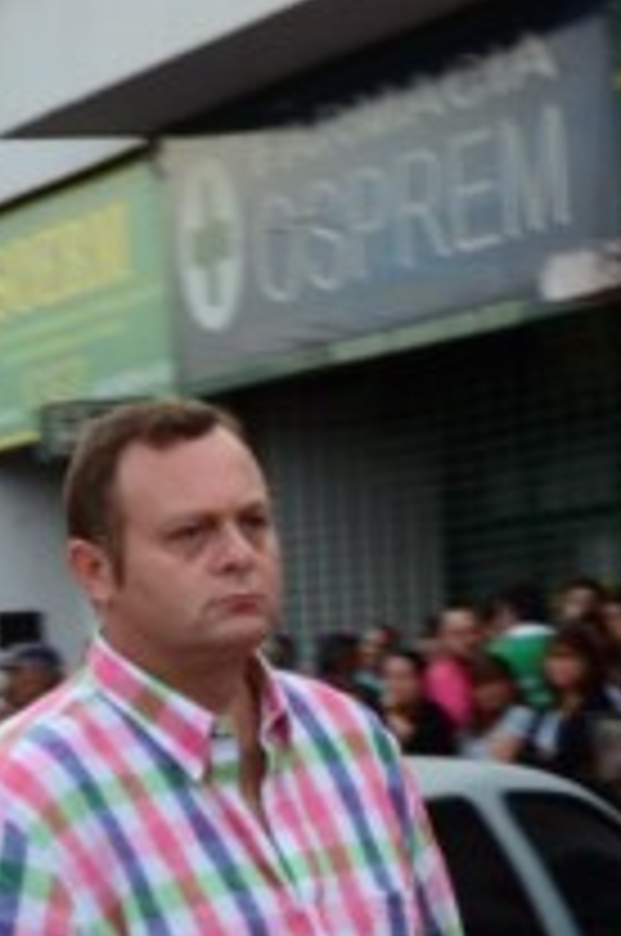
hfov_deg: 7.8
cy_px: 990
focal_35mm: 175
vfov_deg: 11.6
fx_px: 4543
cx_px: 346
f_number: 20
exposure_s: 1/25
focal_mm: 38
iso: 1000
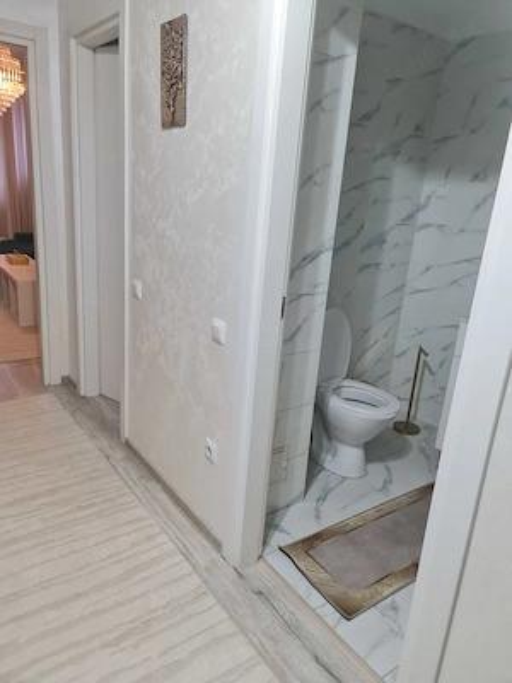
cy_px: 342
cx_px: 256
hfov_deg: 54.9
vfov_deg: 69.4
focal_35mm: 25
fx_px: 493
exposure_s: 1/50
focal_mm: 7
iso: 250
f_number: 1.8
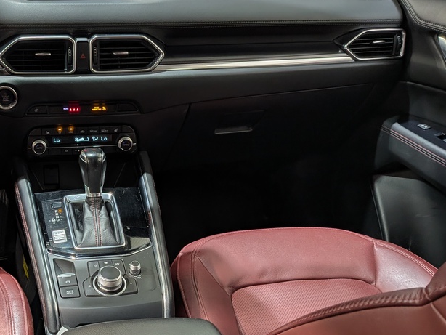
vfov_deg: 35.9
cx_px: 86
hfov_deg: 44.4
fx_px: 516
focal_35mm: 40
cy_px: 193
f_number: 1.7
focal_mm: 4.53
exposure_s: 1/40
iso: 82
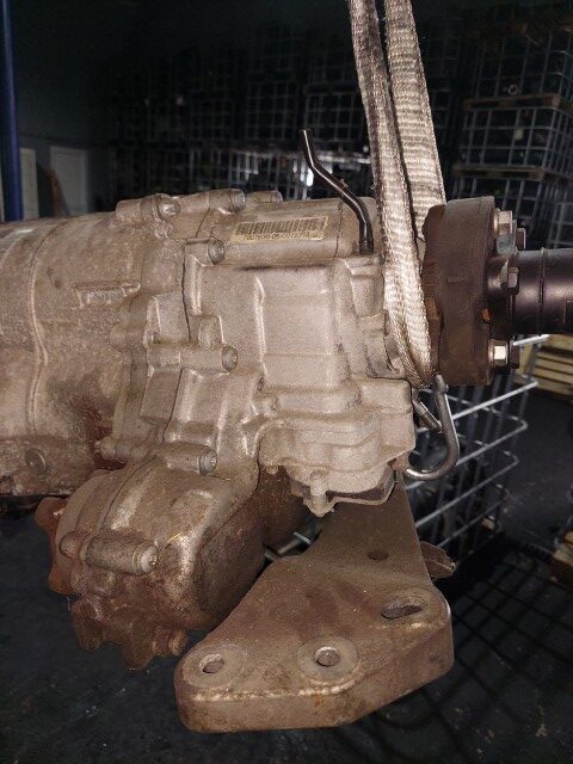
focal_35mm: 25
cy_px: 382
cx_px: 286
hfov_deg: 54.9
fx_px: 552
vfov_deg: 69.4
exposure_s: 1/100
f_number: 1.8
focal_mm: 5.23
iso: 200
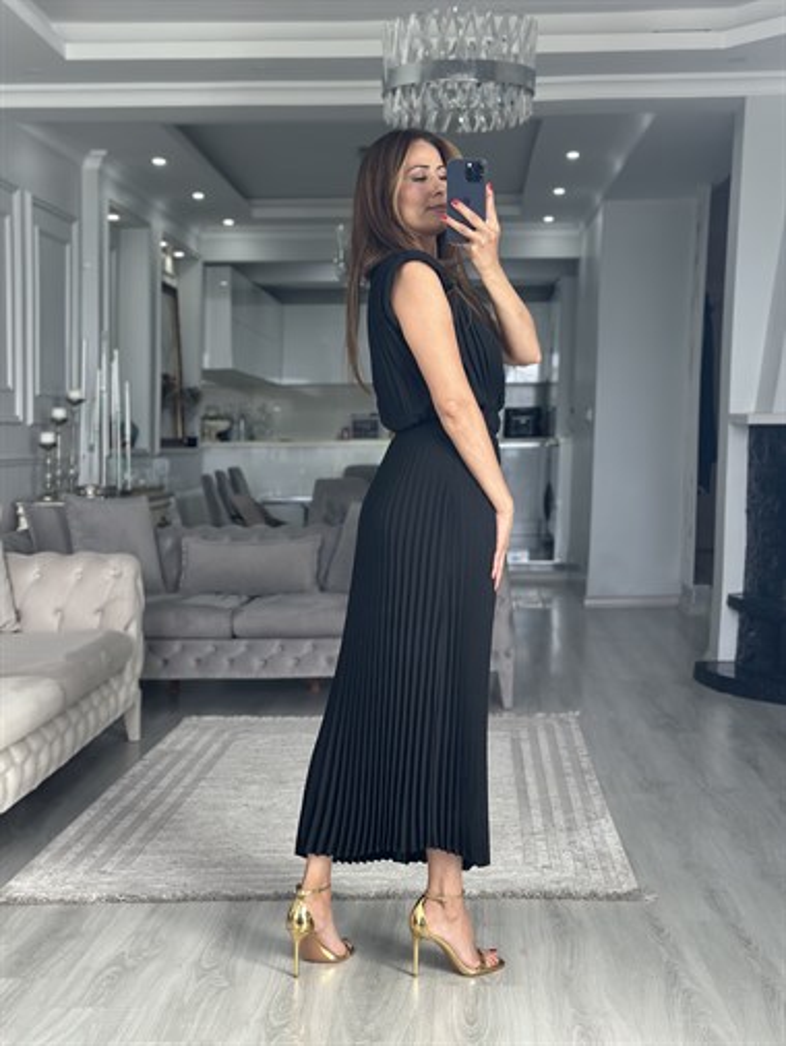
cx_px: 393
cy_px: 523
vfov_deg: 39.6
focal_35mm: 48
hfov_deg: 30.3
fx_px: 1452
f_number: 1.78
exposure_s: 1/112
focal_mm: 6.86
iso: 125
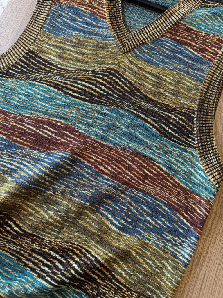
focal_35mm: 24
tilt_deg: -76.6
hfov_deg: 56.8
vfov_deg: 71.6
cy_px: 149
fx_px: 206
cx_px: 112
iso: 125
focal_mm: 6.76
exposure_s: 1/121
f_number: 1.78
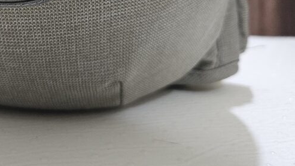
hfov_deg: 38.1
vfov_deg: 21.6
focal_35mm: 52
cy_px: -26
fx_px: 407
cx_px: 51
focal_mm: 5.4
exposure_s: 1/25
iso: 640
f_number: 1.8
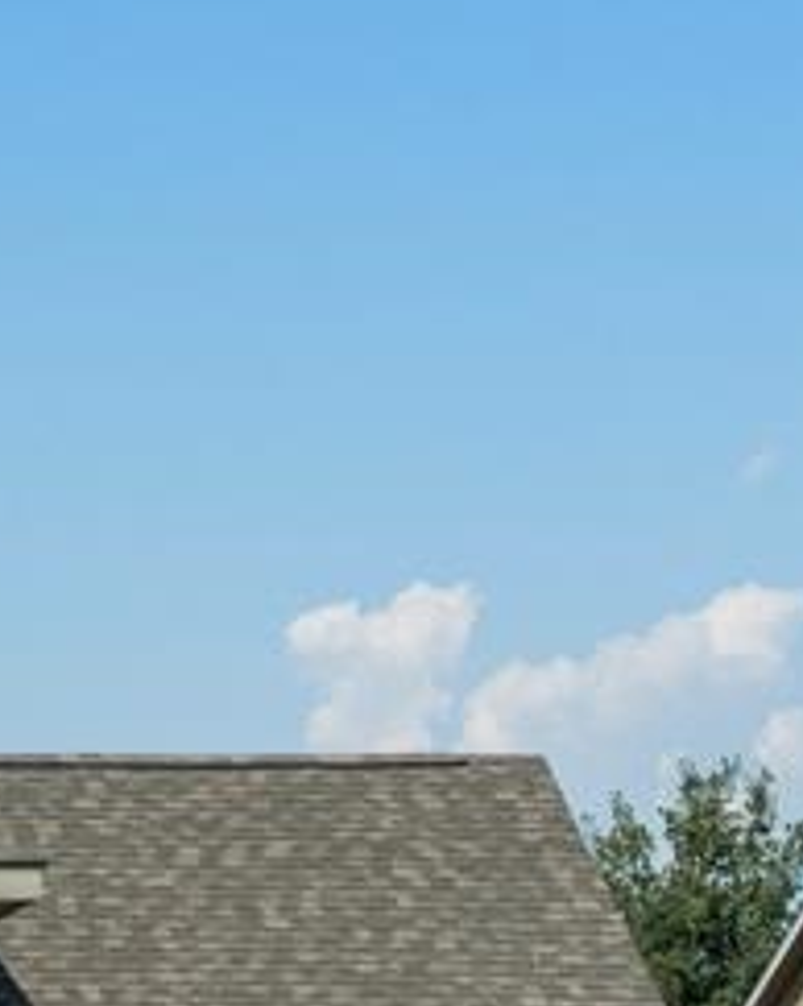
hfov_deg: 9.2
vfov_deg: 11.6
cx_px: -238
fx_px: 4908
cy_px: 1018
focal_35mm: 165
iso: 100
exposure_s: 1/640
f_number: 6.3
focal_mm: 12.29
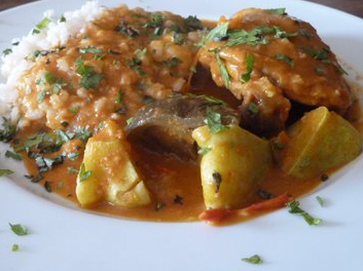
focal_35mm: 49
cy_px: 134
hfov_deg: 38.9
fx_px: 513
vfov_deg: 29.6
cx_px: 183
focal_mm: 7.9
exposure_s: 1/40
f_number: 3.8
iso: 800
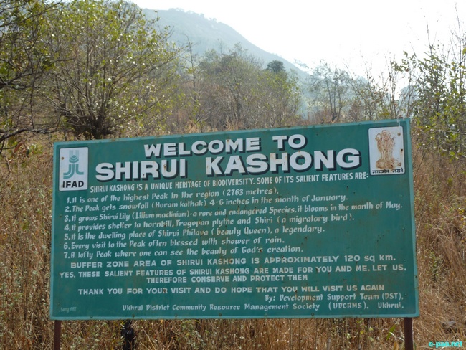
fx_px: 795
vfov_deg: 24.8
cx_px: 233
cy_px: 175
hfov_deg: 32.7
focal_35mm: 59
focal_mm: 9.7
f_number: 3.9
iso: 80
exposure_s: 1/320
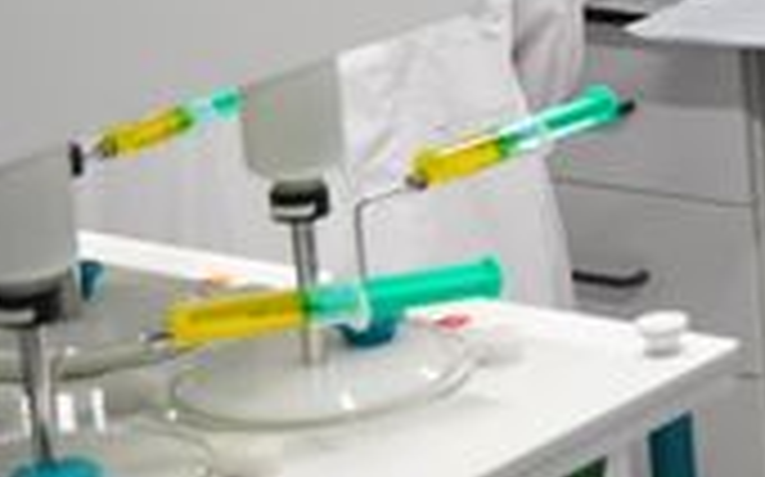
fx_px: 3229
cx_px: 1352
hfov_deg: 12.4
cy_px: 18
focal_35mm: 155
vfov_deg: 8.4
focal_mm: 37
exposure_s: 1/800
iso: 4000
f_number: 4.5
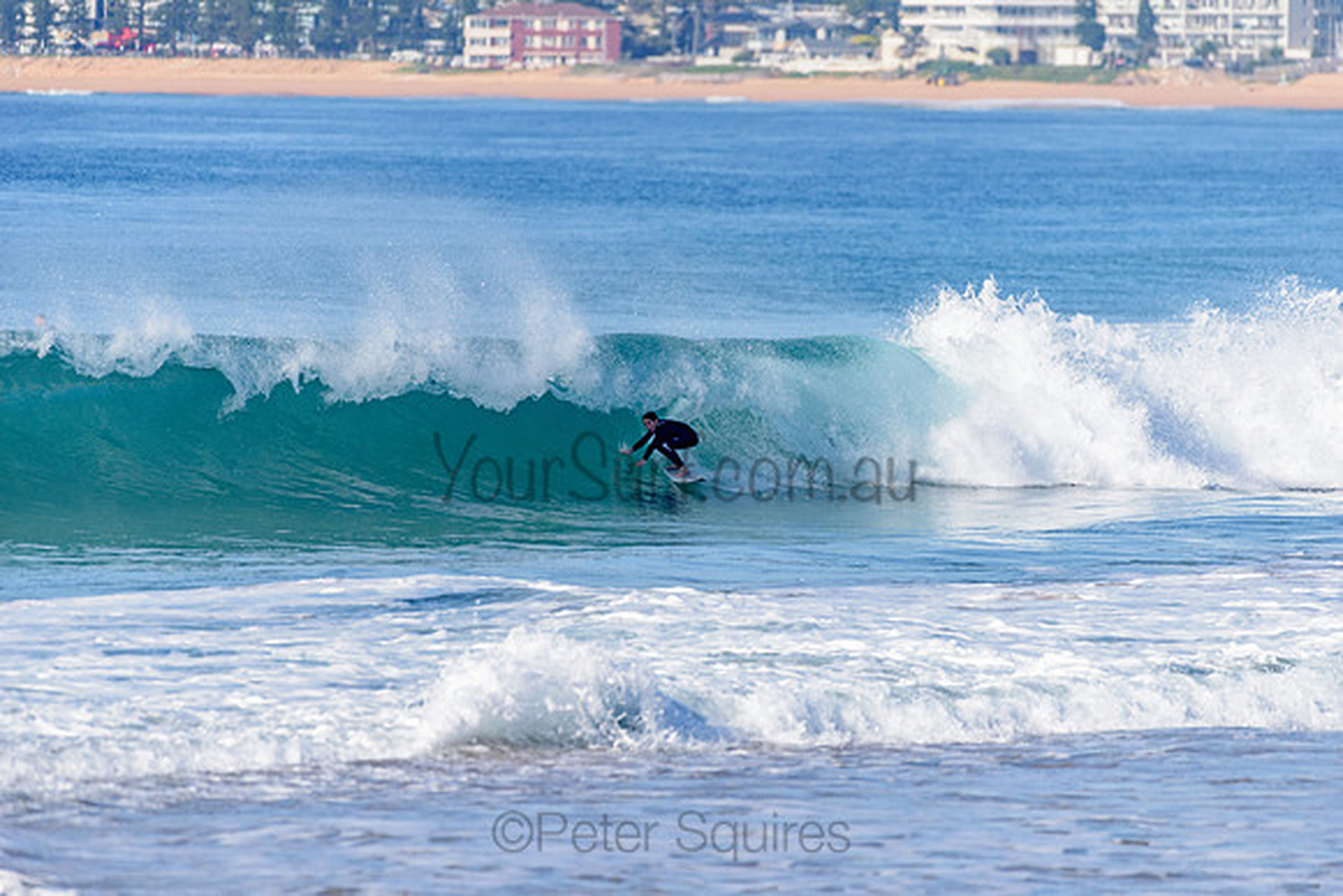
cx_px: 672
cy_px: 448
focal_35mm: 500
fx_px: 18656
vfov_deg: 2.8
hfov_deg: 4.1
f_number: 5.6
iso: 180
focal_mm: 500
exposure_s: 1/2000
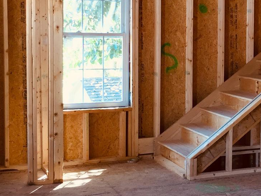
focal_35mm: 82
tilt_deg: -2.9
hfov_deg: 22.7
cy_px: 70
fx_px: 618
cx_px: 276
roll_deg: -3.3
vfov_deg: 18.0
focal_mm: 4.15
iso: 64
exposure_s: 1/30
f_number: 2.2
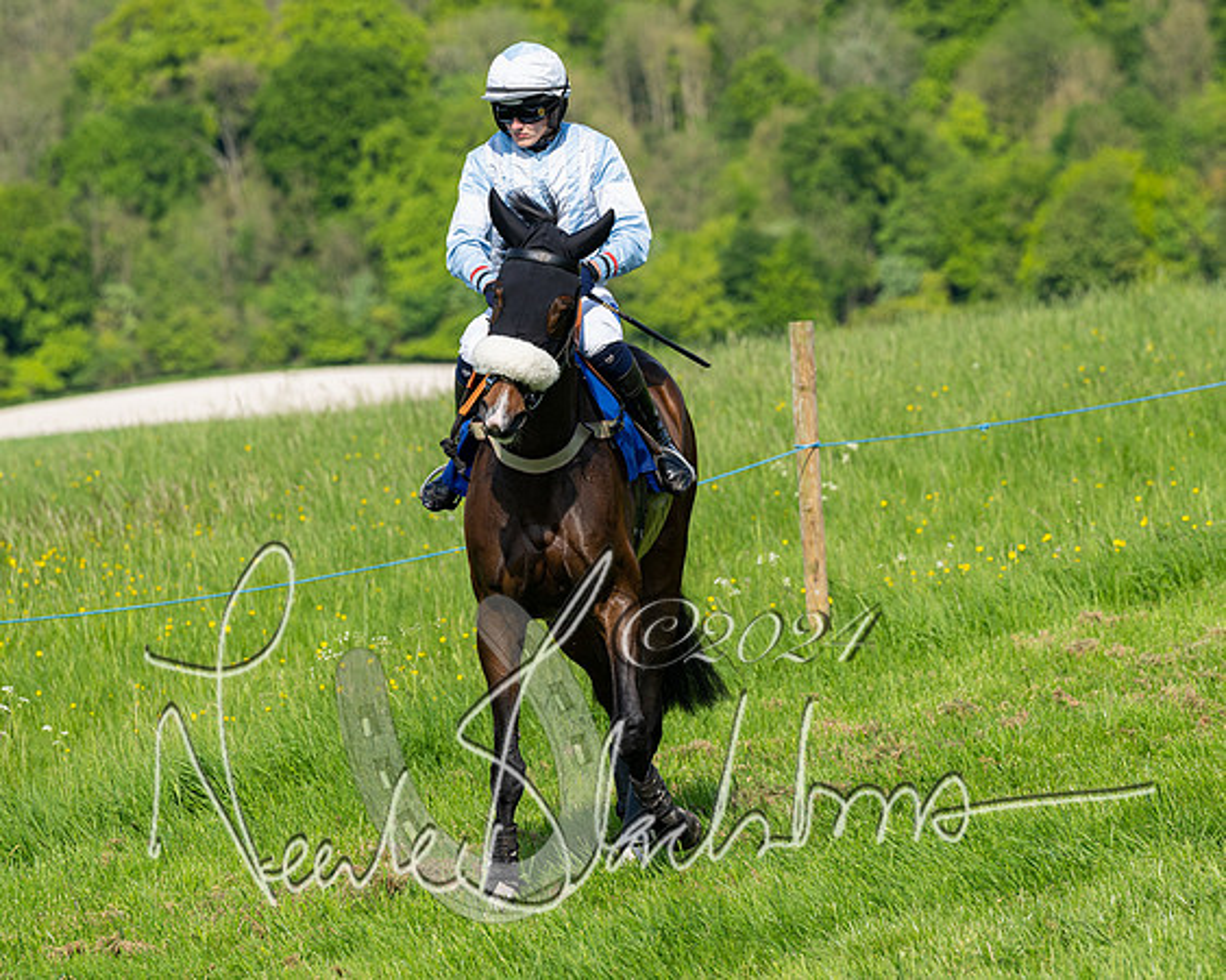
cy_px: 482
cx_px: 584
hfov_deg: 7.7
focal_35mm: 251
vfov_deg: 6.2
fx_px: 9102
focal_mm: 165
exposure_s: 1/1000
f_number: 5
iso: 200
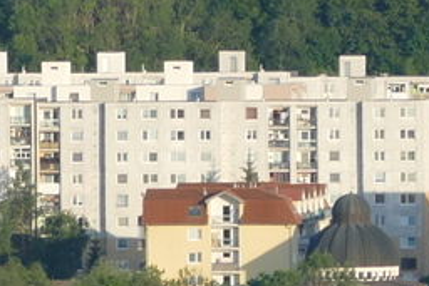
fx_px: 17872
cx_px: 1069
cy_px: 281
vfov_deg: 0.9
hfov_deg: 1.4
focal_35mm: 1499
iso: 125
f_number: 4
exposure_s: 1/500
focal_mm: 73
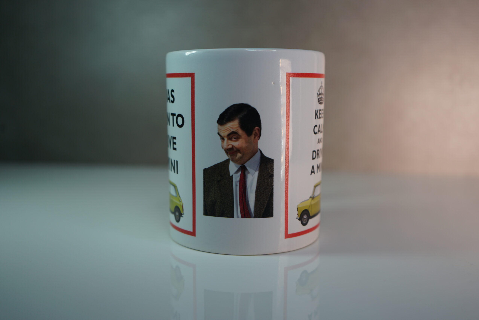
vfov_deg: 35.9
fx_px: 492
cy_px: 160
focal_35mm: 37
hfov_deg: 51.9
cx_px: 240
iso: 160
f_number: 4
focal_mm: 37
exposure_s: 1/60
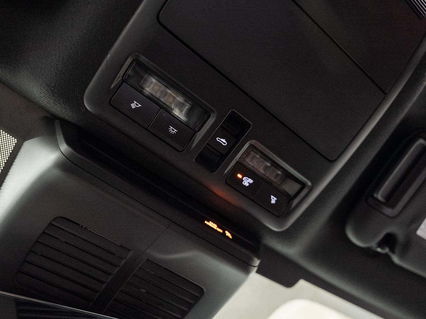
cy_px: 160
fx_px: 319
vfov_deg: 53.1
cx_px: 213
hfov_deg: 67.4
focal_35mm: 26
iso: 1600
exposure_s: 1/40
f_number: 3.2
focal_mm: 24
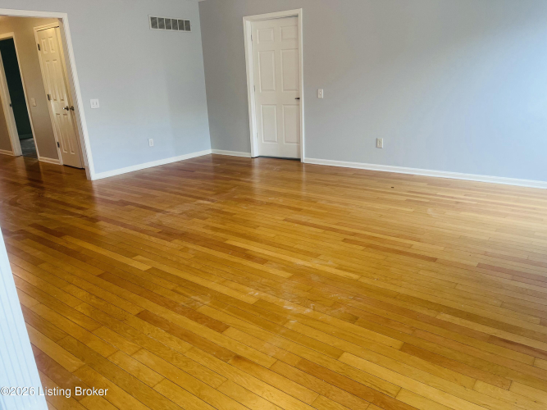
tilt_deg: -18.1
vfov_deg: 53.0
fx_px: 411
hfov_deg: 67.3
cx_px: 274
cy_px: 205
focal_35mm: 26
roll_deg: +2.3
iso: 80
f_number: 1.6
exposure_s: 1/60
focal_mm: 5.1
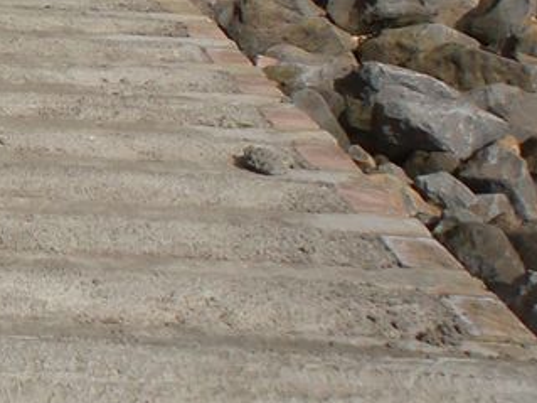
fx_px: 1241
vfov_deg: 17.8
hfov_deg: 19.8
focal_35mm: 80
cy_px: -28
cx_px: -347
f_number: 5.6
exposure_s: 1/1600
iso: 100
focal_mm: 4.1
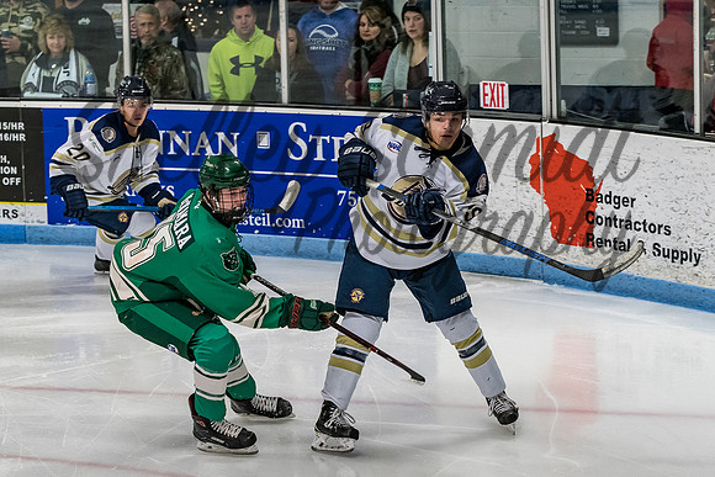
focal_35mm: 150
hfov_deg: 13.7
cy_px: 265
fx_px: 2982
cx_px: 398
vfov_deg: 9.1
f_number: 4
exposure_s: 1/800
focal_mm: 90
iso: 2000
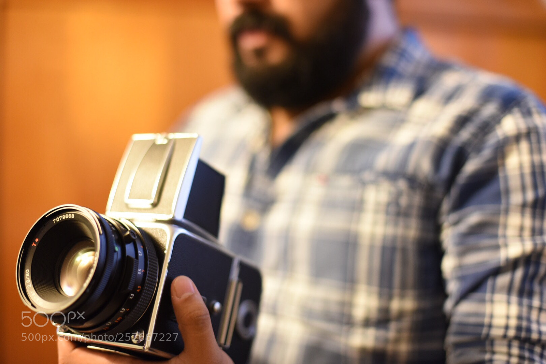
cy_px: 182
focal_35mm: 50
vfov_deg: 27.0
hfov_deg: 39.6
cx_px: 273
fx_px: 758
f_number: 1.8
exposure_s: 1/15
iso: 2000
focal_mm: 50
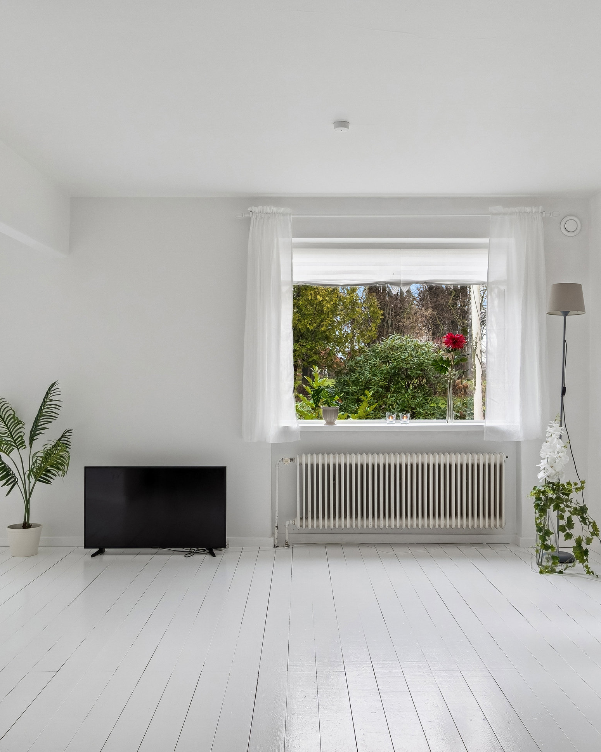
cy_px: 379
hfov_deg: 44.8
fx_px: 728
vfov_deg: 54.6
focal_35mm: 33
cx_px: 324
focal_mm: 15
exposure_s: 1/6
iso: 200
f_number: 8
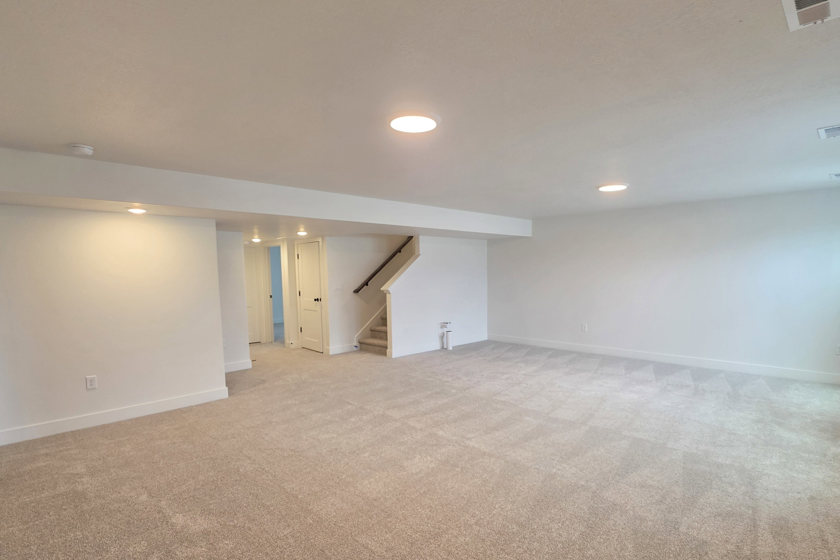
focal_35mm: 17
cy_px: 315
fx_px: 397
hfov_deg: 93.2
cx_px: 439
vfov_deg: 70.2
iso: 200
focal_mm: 2.2
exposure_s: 1/120
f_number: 1.9
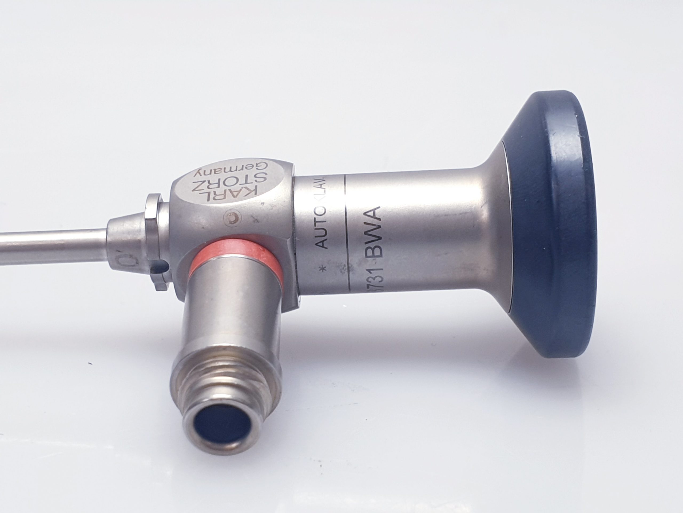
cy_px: 256
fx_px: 513
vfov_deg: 53.1
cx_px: 342
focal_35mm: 26
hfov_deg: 67.3
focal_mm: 4.3
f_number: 2.4
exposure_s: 1/50
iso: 50
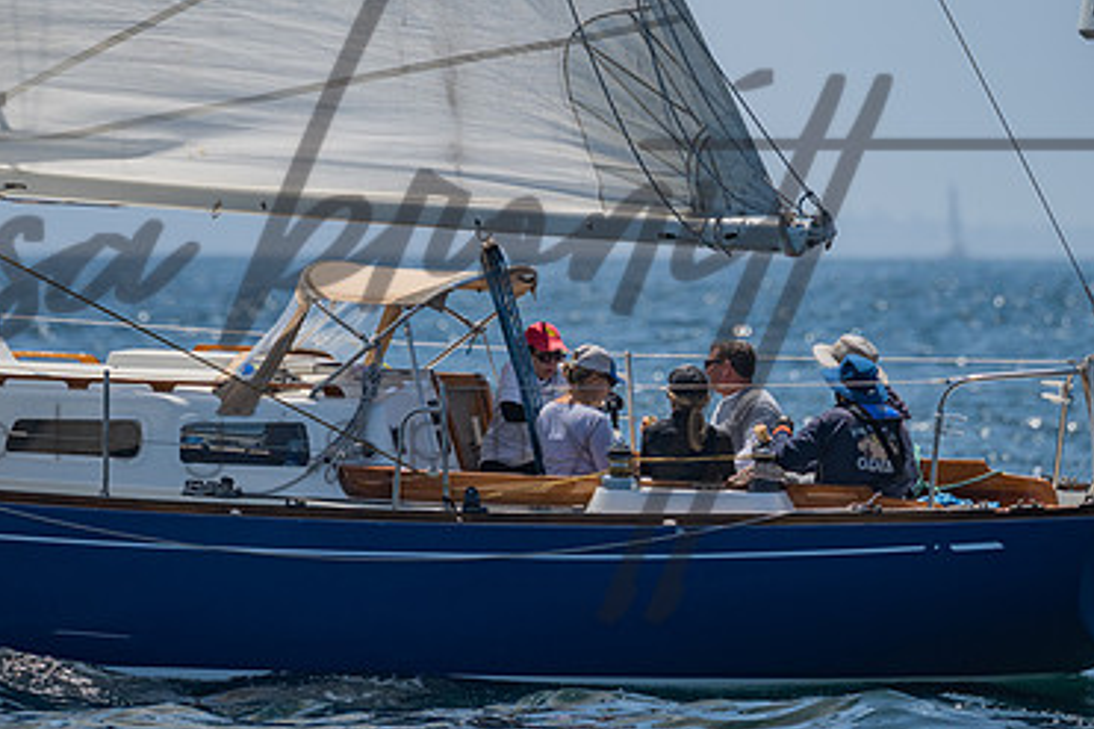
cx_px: 583
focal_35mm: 713
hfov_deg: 2.9
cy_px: 283
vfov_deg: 1.9
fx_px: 21657
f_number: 6.3
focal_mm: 400
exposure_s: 1/2000
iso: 250
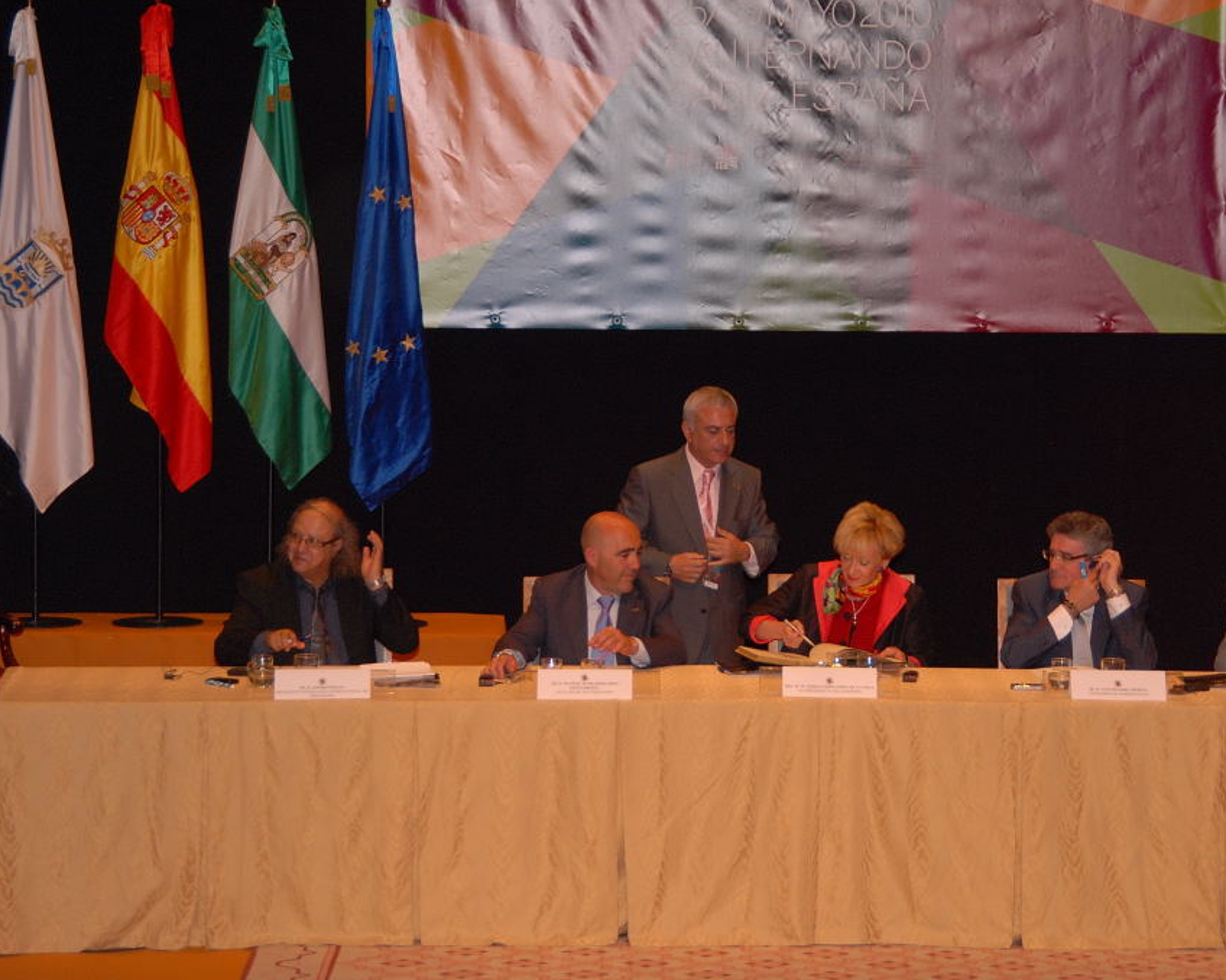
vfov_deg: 13.9
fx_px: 4011
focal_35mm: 111
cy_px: 491
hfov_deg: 17.4
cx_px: 733
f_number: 5.3
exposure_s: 1/200
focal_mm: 65
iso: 400
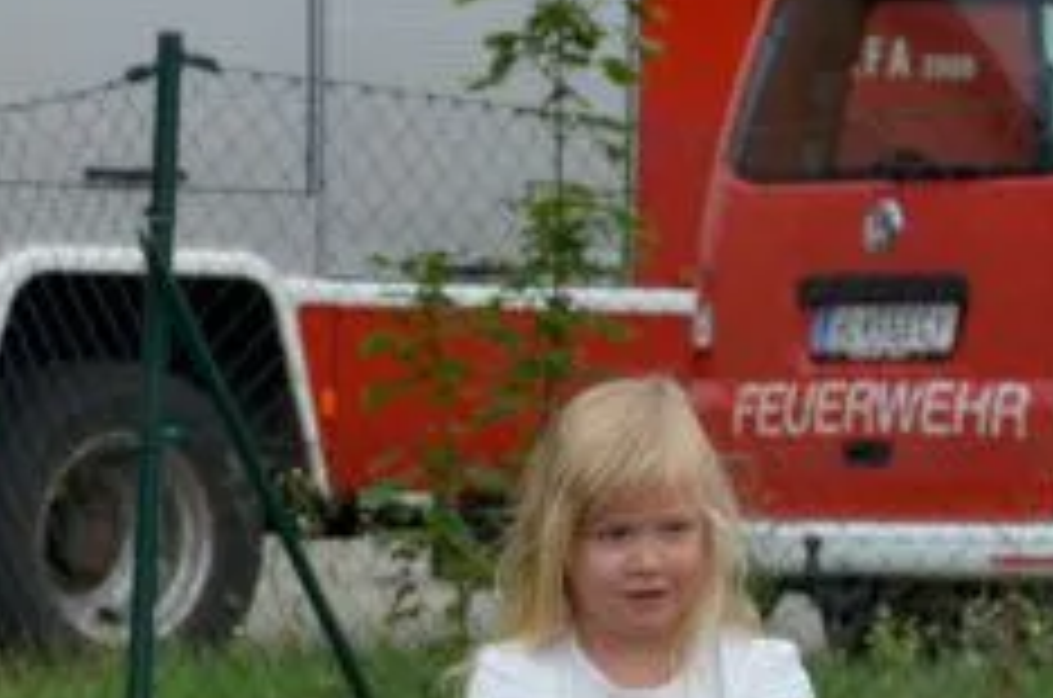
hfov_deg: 5.0
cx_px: 306
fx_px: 11939
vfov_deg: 3.3
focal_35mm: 409
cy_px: 788
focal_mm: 98
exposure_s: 1/250
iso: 200
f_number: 8
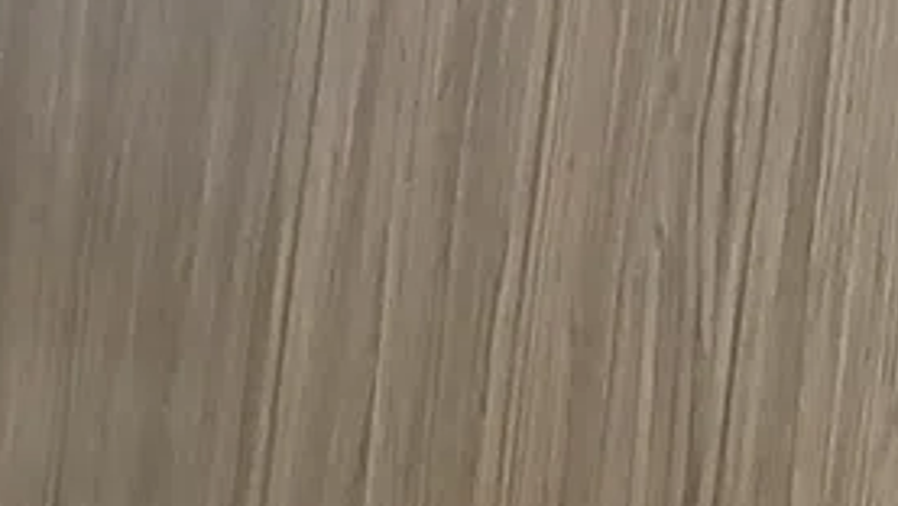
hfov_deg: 8.6
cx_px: 1495
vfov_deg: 5.0
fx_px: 5764
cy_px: 942
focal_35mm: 242
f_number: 1.8
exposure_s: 1/25
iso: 800
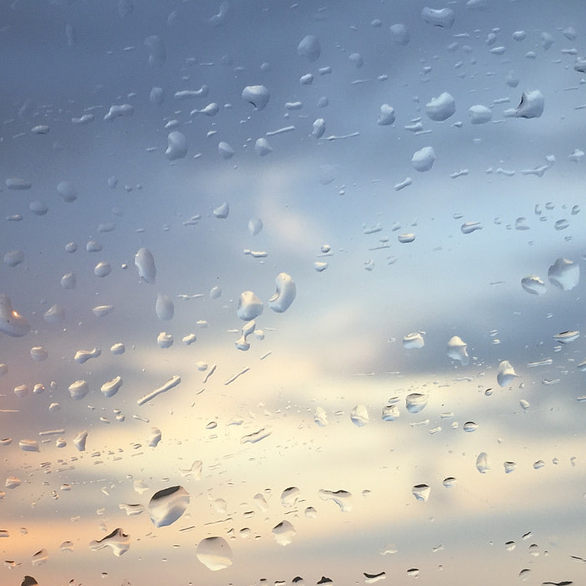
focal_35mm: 58
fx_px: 1111
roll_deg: +3.7
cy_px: 479
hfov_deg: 29.0
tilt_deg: +8.4
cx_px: 134
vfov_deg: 28.8
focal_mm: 4.15
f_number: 2.2
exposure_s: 1/217
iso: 32
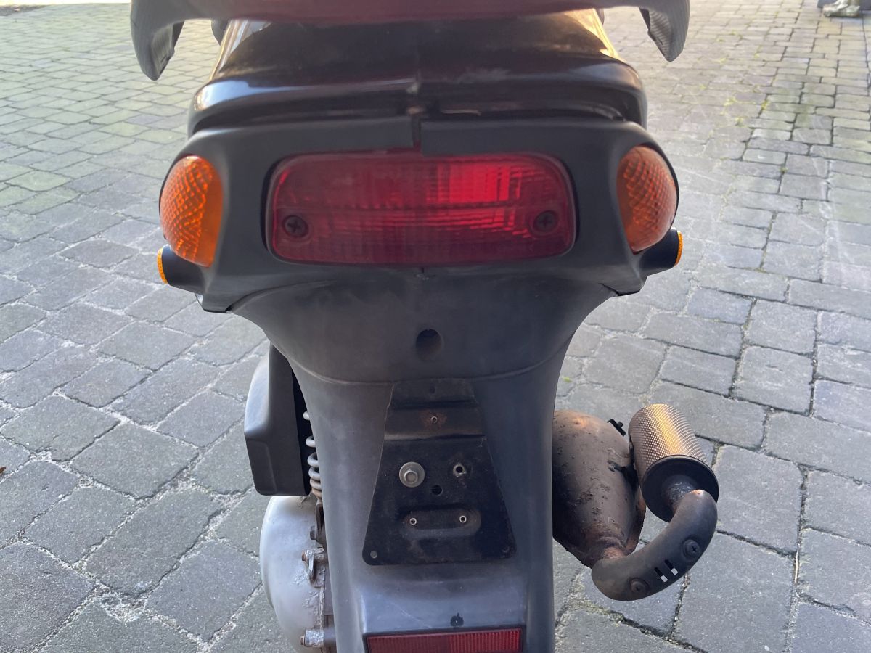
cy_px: 326
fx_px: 654
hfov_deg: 67.3
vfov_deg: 53.1
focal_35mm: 26
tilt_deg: -33.7
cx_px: 436
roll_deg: +1.3
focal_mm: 4.2
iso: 125
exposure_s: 1/109
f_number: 1.6
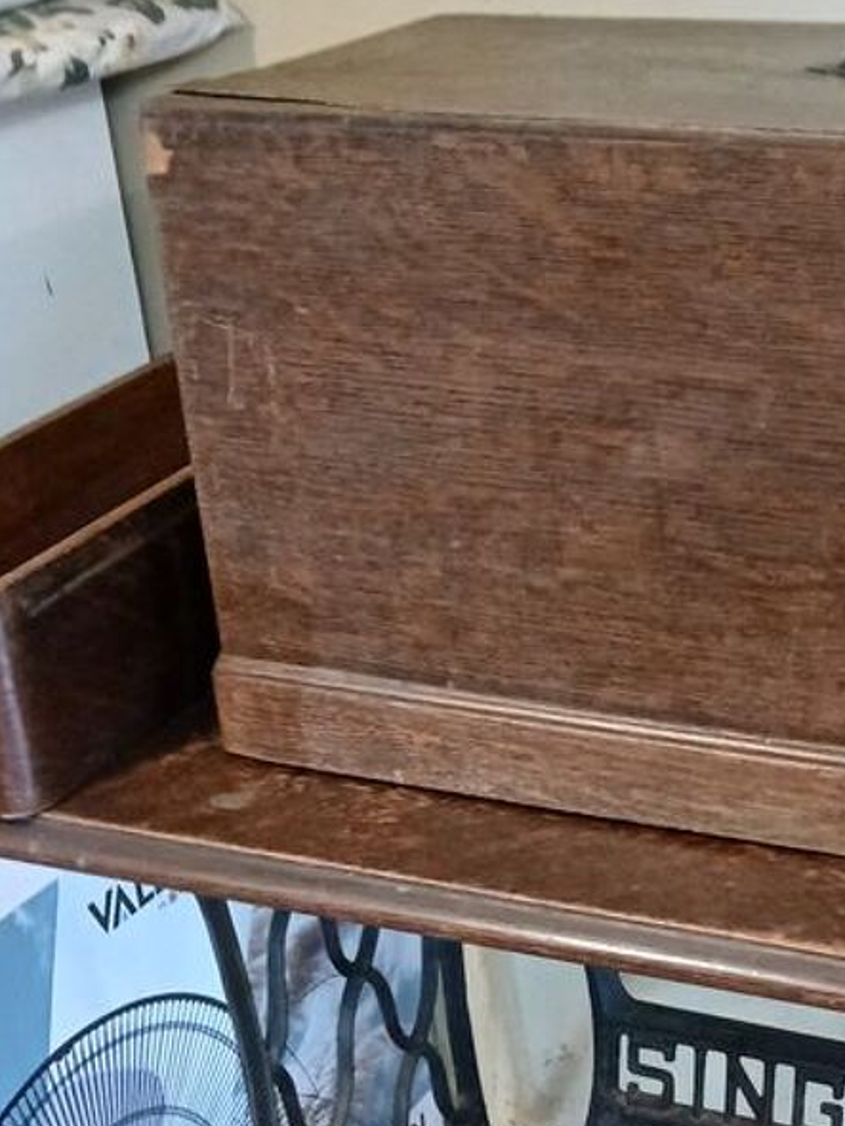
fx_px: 1984
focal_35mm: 61
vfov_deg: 31.3
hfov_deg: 23.6
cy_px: 804
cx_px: 706
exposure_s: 1/17
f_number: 1.8
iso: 1000
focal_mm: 4
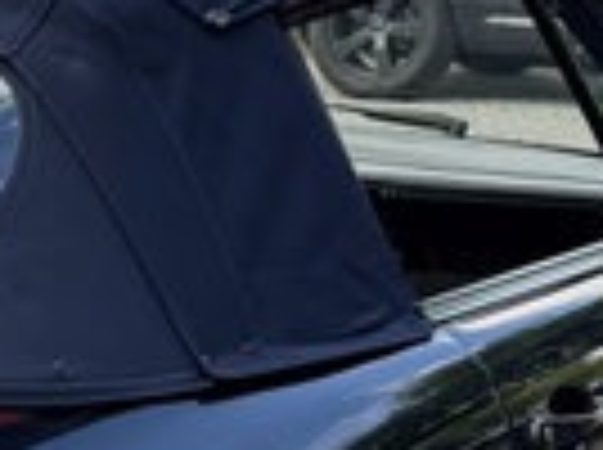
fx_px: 2400
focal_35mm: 138
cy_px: 464
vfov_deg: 10.6
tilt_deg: -12.3
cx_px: -270
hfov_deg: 13.6
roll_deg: +0.5
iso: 100
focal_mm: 6.76
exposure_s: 1/742
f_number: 1.78
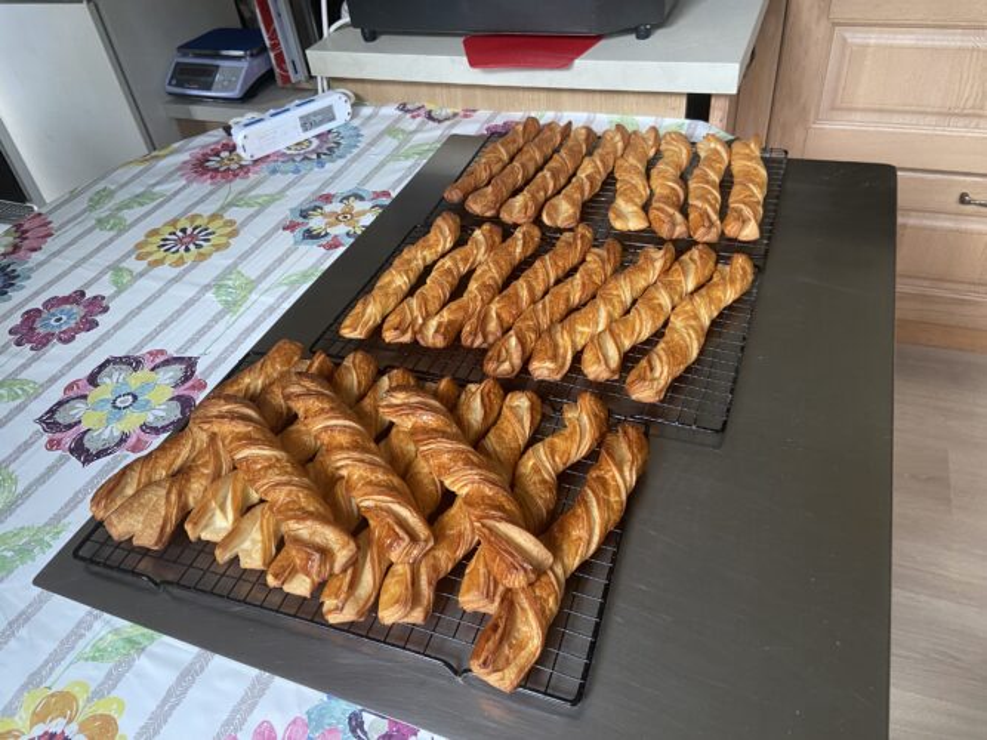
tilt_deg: -40.6
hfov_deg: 67.3
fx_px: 741
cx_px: 494
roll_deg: +6.2
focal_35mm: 26
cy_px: 370
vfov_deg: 53.0
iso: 200
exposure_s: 1/60
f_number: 1.8
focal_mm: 4.25
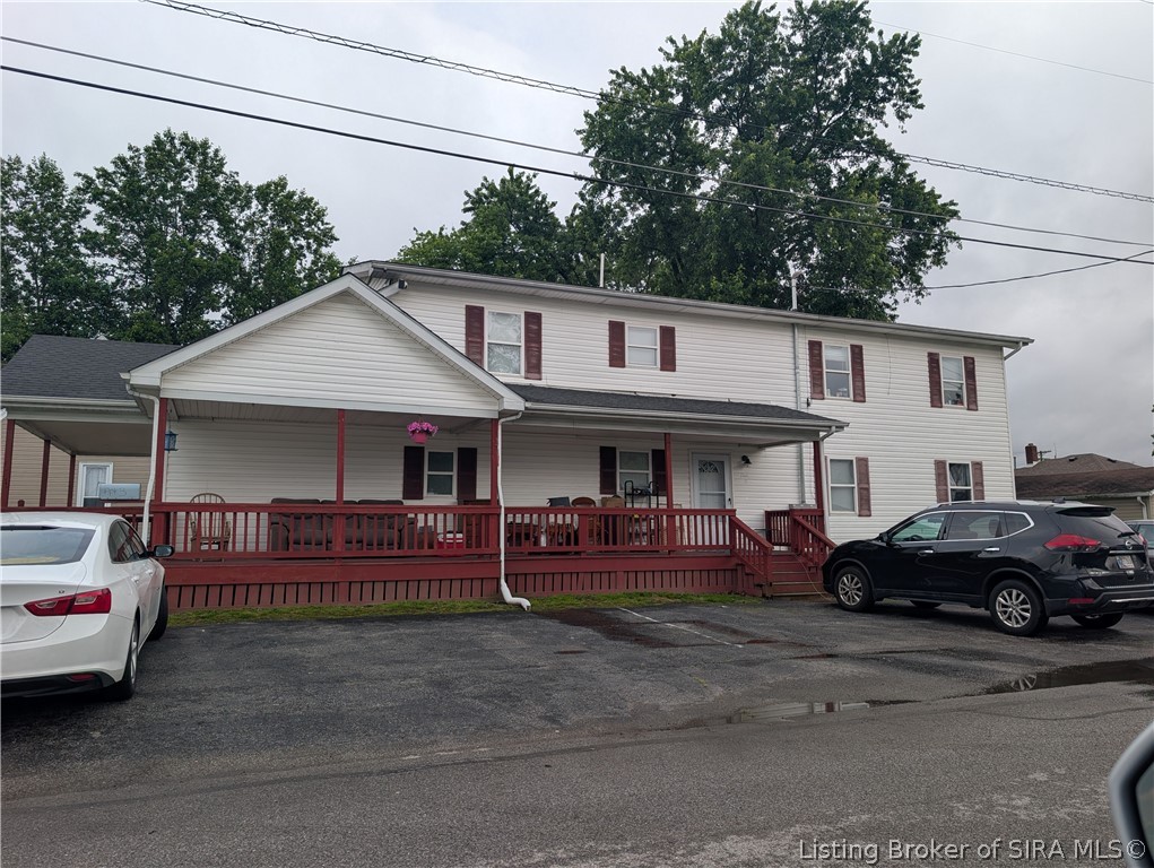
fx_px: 801
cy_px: 434
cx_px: 577
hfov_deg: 71.5
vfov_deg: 56.9
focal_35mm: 24
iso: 23
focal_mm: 6.9
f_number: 1.68
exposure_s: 1/318
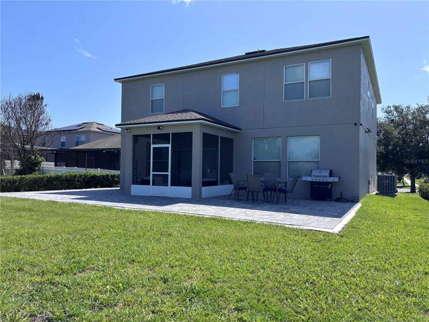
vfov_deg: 53.1
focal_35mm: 26
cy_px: 161
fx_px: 322
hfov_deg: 67.3
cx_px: 214
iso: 50
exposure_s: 1/2513
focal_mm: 5.96
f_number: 1.6
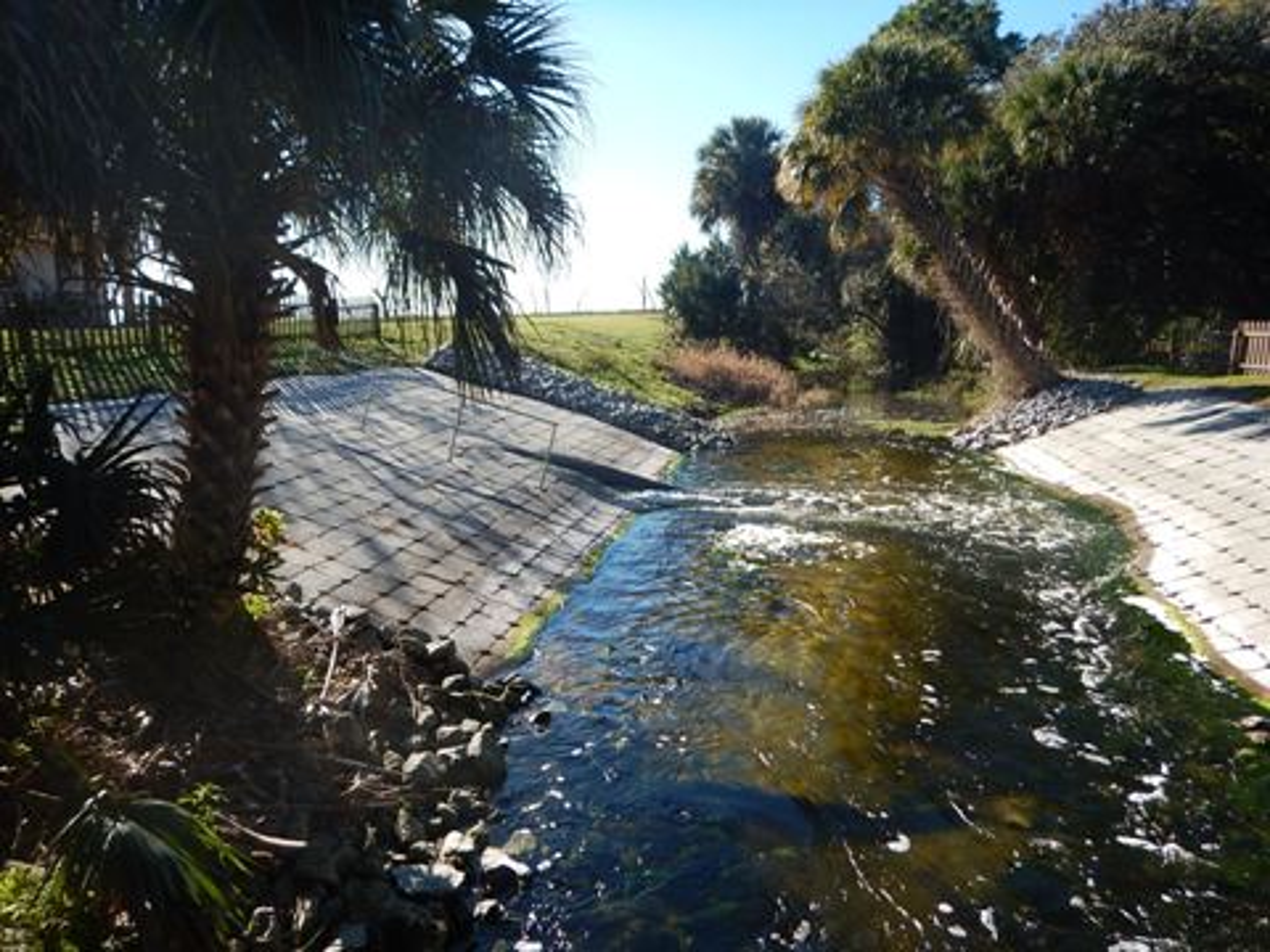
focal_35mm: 24
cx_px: 635
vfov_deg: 56.8
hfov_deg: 71.6
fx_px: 881
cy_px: 476
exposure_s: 1/1000
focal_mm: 4.3
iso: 125
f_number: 2.8
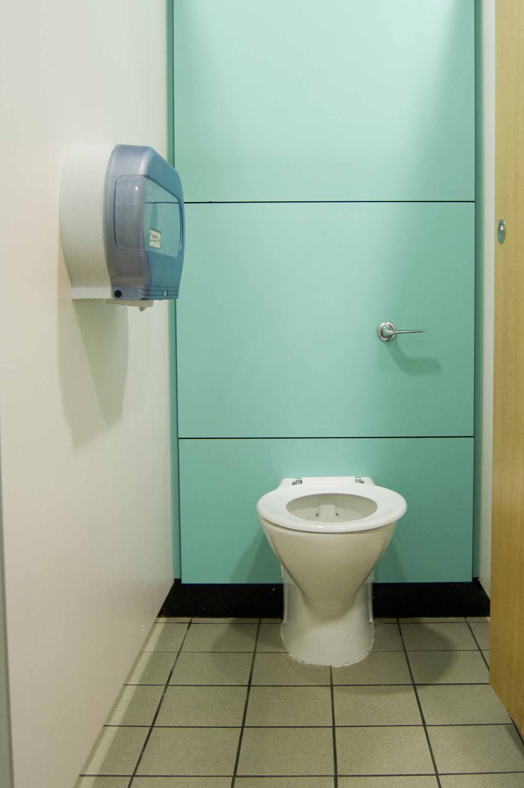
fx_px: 831
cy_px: 328
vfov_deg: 50.5
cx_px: 306
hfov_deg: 34.9
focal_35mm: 38
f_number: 3.5
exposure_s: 1/50
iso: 400
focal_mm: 18
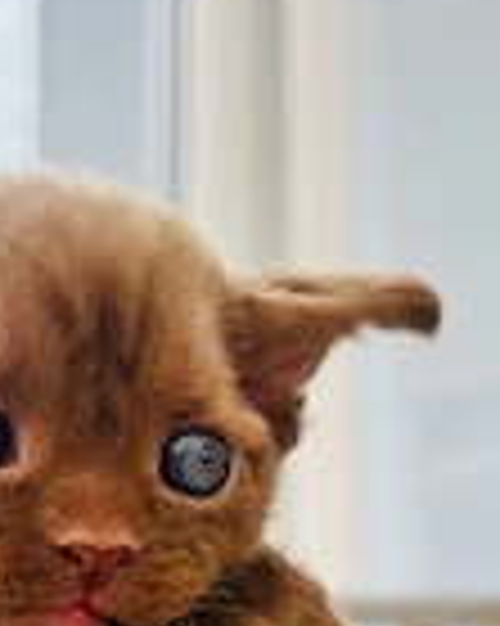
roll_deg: -0.6
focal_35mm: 73
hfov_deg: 20.8
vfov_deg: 25.9
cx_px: 144
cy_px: 437
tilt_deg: +5.2
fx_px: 1352
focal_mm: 5.96
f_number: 1.6
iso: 50
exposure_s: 1/299
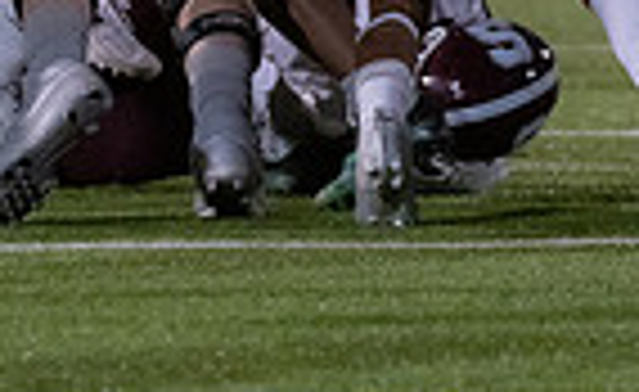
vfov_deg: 1.1
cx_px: 169
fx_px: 20211
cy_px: -290
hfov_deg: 1.8
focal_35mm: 1167
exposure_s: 1/1250
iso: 5000
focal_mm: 200
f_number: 2.8
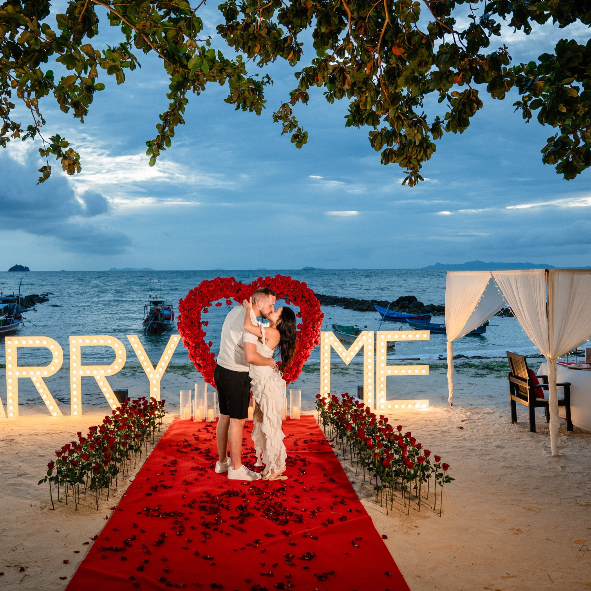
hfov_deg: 50.9
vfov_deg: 51.1
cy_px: 299
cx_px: 253
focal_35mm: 32
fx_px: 618
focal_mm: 24
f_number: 2.8
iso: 1250
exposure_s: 1/250
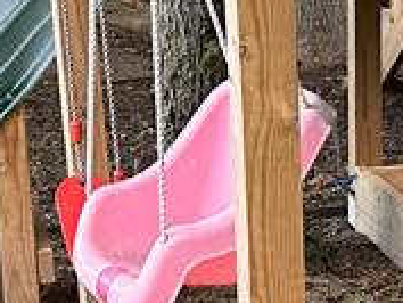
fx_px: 2213
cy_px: 462
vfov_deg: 7.7
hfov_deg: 10.1
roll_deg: -1.1
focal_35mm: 190
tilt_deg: -23.7
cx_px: 603
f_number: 1.78
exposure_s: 1/114
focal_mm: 6.86
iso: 250
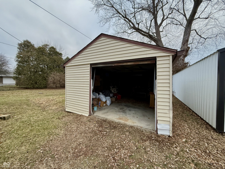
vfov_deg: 85.7
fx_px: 91
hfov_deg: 102.1
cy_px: 84
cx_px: 112
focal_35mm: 14
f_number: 2.2
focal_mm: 2.22
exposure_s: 1/99
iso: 160
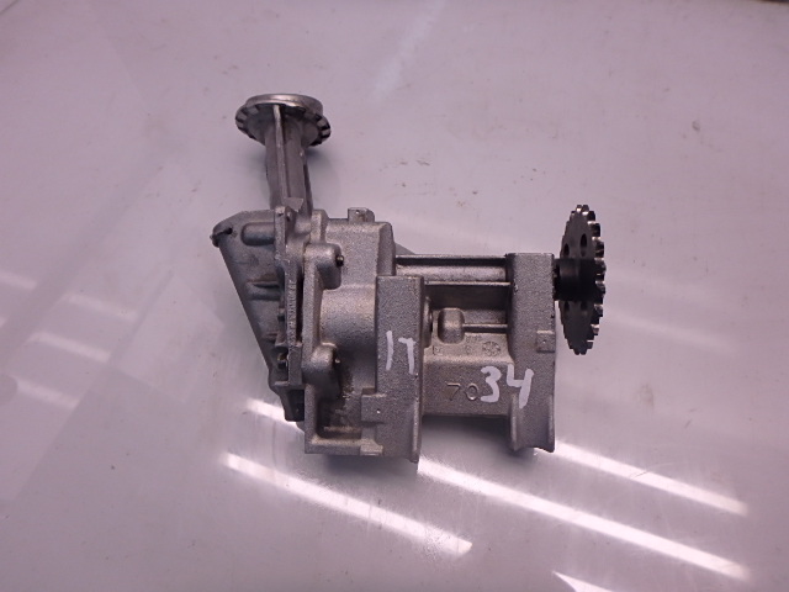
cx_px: 394
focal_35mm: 21
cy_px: 296
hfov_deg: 79.0
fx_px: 479
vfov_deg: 63.4
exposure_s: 1/60
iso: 125
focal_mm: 3.7
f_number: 3.5
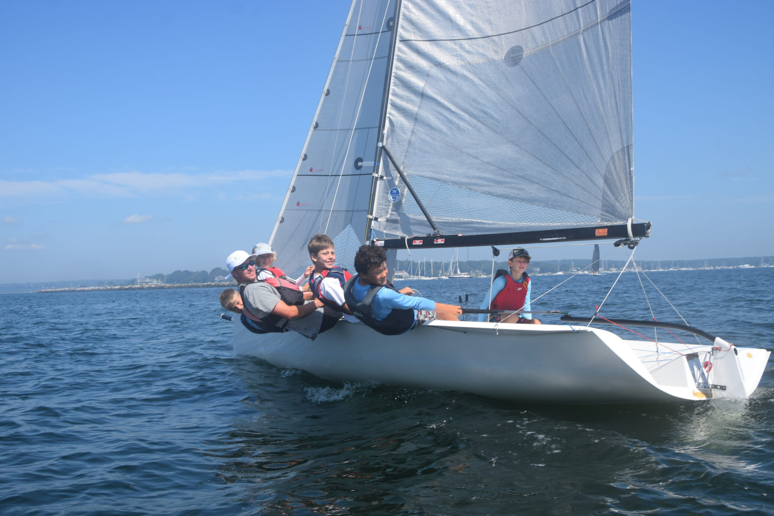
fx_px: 774
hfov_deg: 53.1
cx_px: 387
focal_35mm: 36
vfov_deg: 36.9
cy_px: 258
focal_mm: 24
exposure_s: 1/350
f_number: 9.5
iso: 200
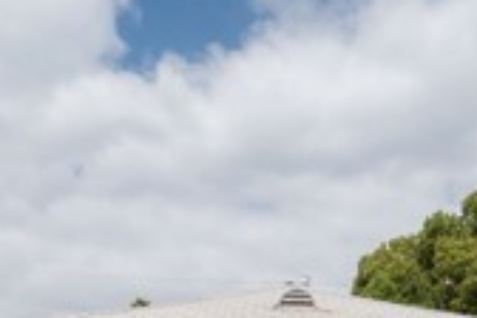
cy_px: 520
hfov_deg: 32.9
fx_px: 808
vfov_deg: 18.7
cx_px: 247
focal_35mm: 61
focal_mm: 16
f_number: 11
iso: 200
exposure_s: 1/80
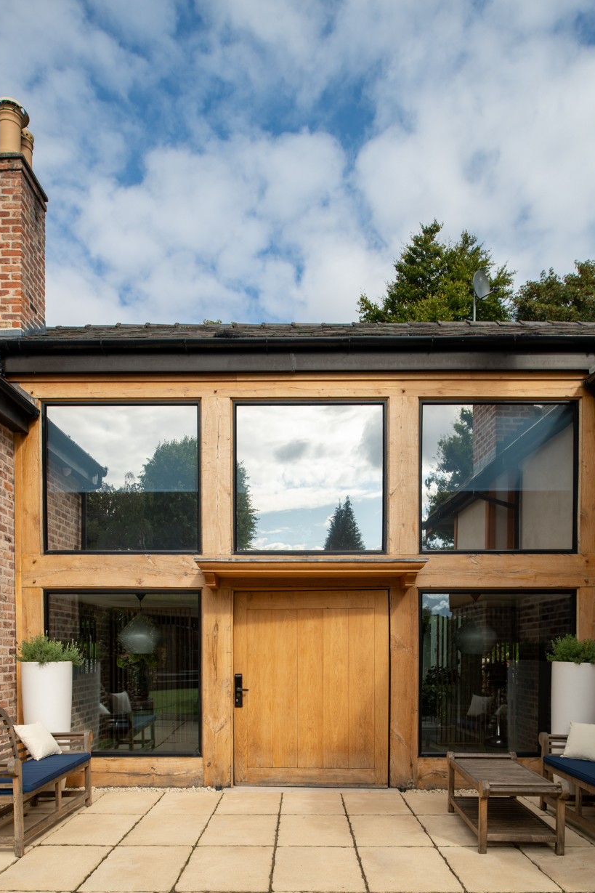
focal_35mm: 25
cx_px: 299
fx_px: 620
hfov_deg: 51.3
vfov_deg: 71.5
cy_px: 429
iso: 200
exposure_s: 1/400
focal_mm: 24
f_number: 8
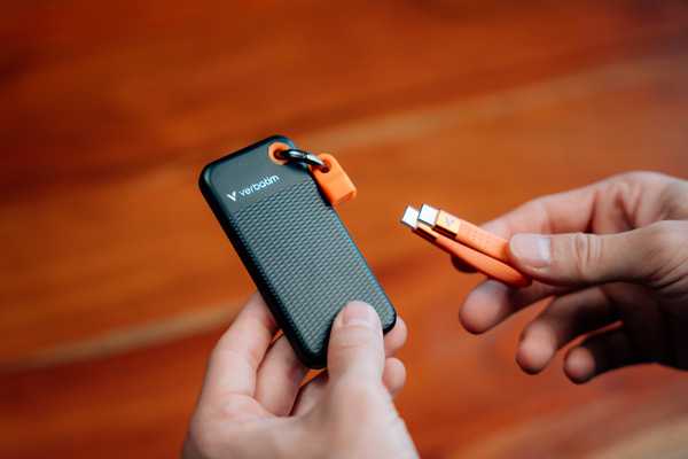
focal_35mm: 70
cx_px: 344
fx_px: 1338
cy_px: 230
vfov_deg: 19.5
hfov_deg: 28.8
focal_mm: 70
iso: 400
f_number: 2.8
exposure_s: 1/250
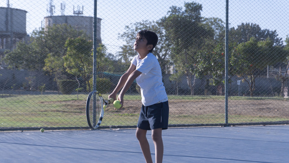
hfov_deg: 26.5
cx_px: 144
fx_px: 613
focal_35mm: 80
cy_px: 93
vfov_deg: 15.1
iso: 125
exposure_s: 1/400
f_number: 7.1
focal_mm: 50
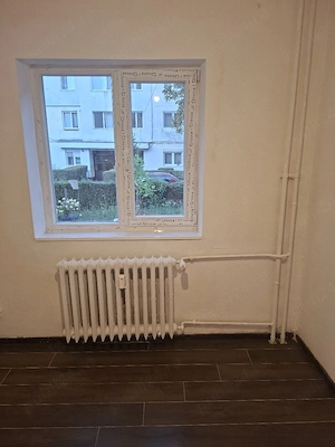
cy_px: 224
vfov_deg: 73.9
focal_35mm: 23
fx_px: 297
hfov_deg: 58.9
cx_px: 168
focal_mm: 5.54
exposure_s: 1/120
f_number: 1.8
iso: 160
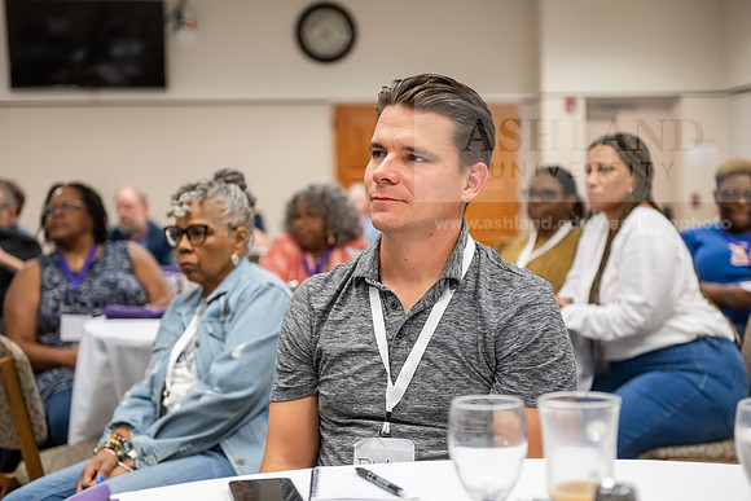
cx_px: 376
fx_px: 1168
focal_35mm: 56
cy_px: 250
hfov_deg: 35.6
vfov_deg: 24.2
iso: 1600
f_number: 2.8
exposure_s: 1/160
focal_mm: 56
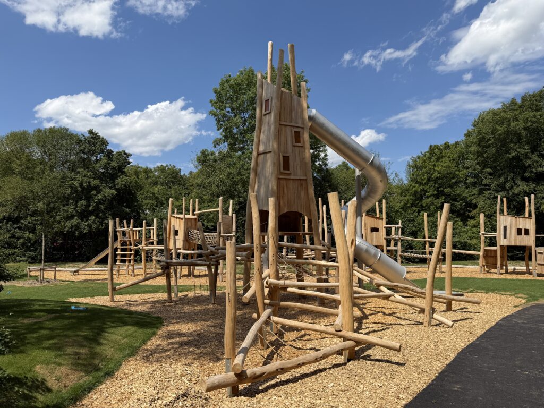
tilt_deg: +4.0
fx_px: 377
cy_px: 204
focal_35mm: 24
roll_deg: +0.9
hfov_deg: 71.6
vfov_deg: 56.8
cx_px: 272
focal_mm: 6.76
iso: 80
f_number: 1.78
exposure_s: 1/5714
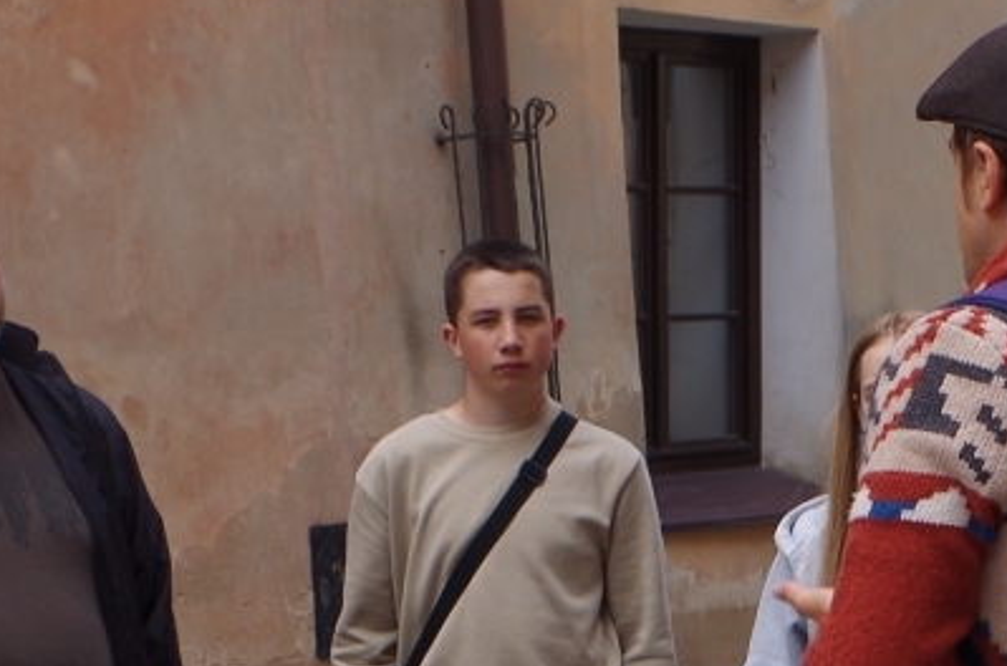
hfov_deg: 14.5
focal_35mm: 140
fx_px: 3907
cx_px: 924
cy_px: 663
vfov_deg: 9.7
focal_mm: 21.25
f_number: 6.3
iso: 100
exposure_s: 1/125
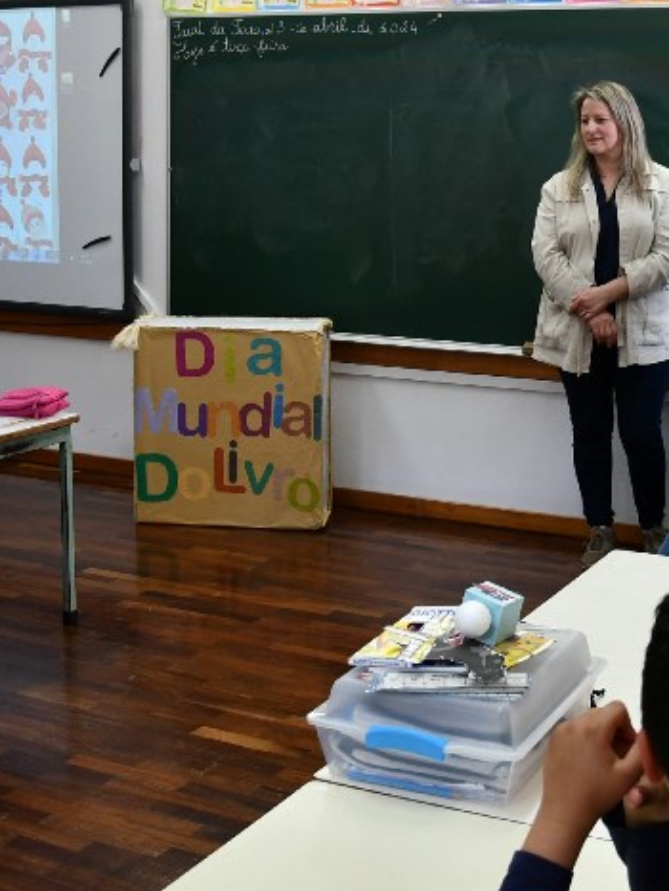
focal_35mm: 57
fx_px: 1467
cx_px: 434
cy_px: 319
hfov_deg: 25.6
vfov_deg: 33.6
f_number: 3.5
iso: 800
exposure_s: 1/200
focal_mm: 18
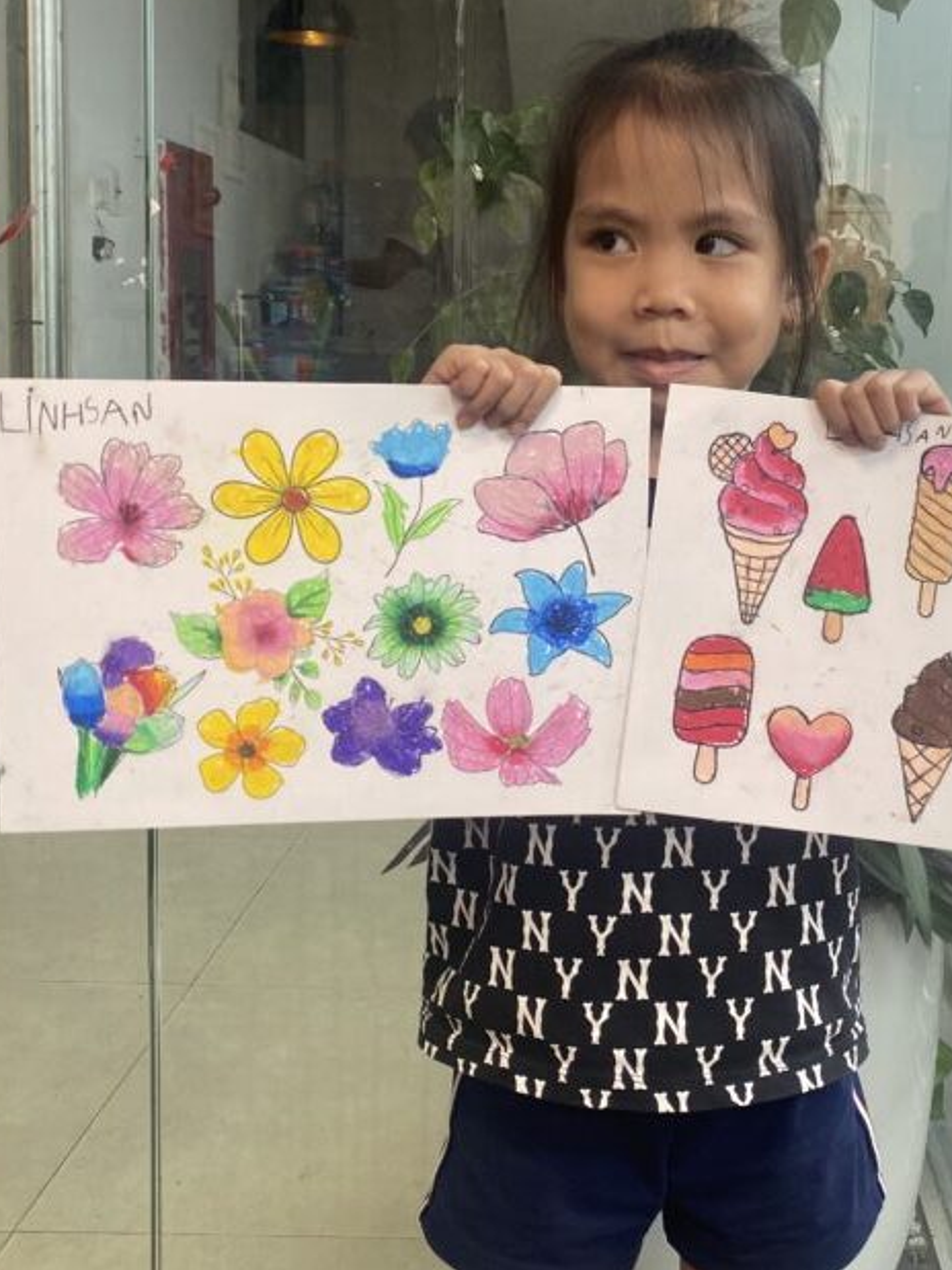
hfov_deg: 33.8
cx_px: 677
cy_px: 527
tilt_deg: -5.2
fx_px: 1541
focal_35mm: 42
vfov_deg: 44.6
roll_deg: -1.7
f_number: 1.8
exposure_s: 1/100
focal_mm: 4.25
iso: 80
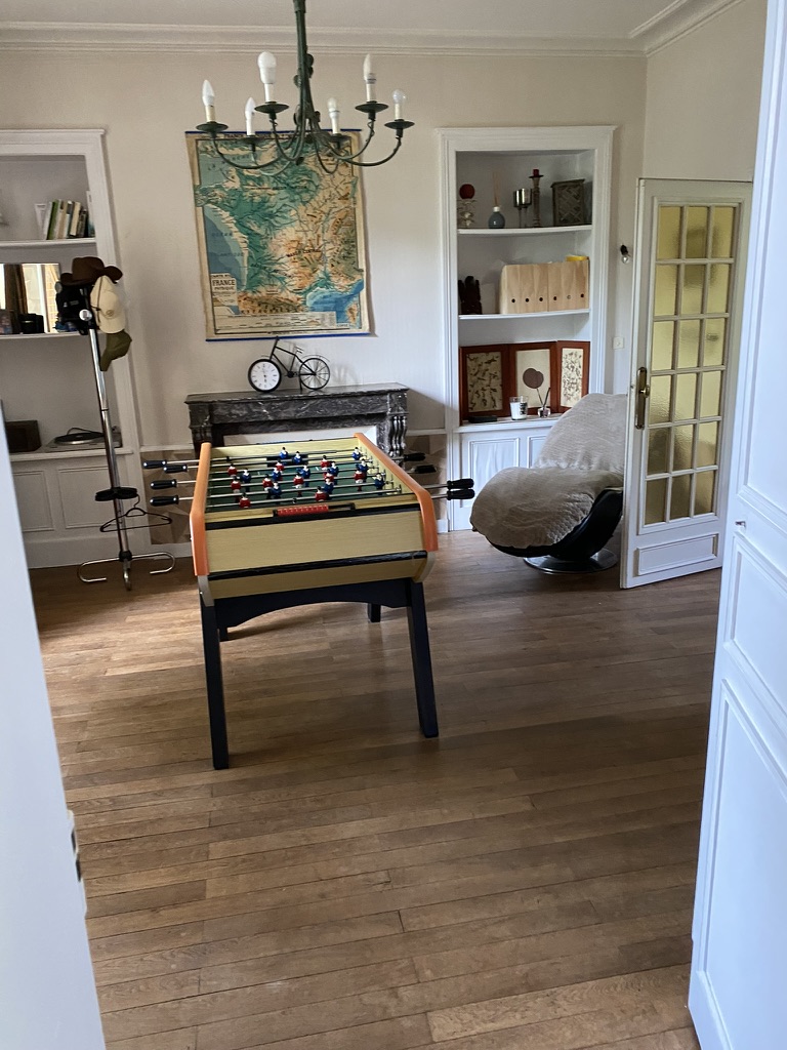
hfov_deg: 53.1
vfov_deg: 67.3
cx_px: 394
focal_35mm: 26
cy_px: 525
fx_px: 788
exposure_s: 1/60
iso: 500
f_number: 1.8
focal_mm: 4.25
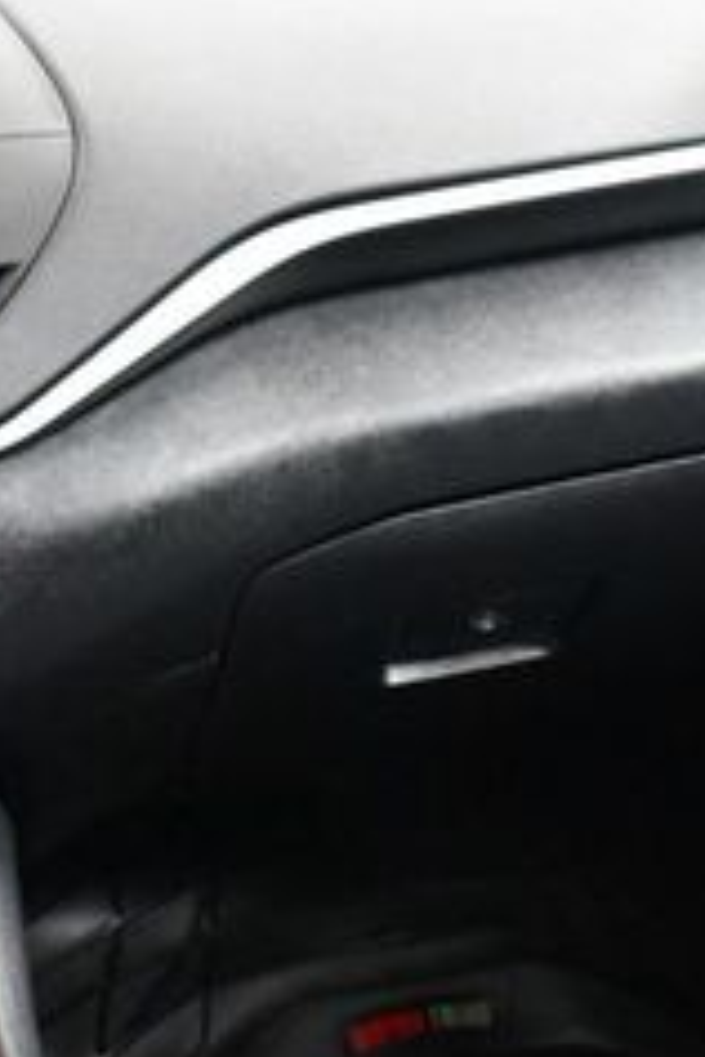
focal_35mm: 108
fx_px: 3172
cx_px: 522
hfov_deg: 12.6
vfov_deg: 18.9
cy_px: 500
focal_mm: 20
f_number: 3.5
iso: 8000
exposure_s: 1/60
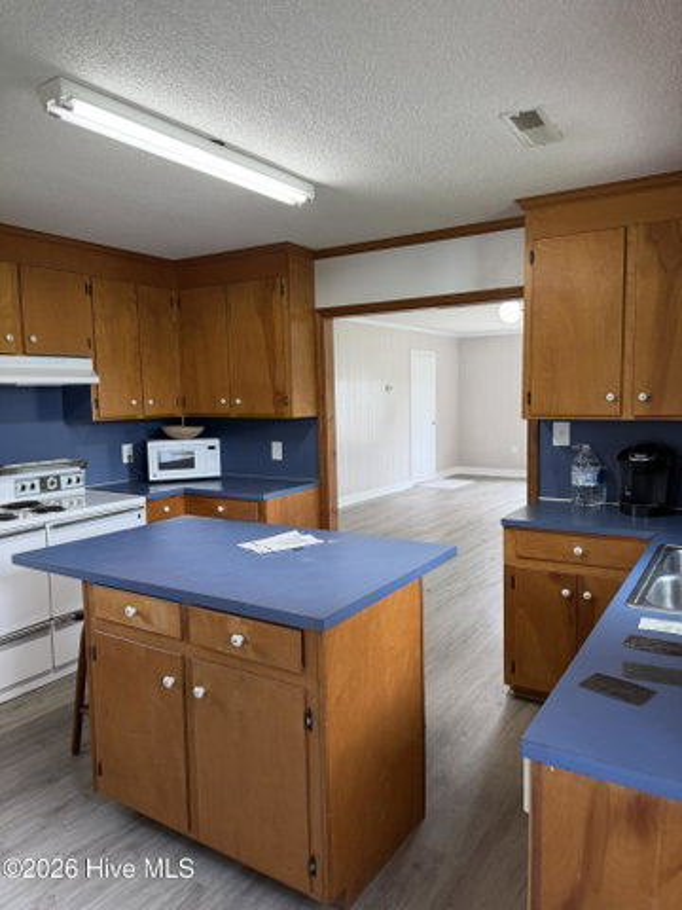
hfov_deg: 56.8
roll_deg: +1.2
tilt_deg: -6.3
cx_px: 341
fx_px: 630
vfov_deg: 71.6
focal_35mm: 24
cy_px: 455
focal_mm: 6.76
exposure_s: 1/60
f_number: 1.78
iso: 125
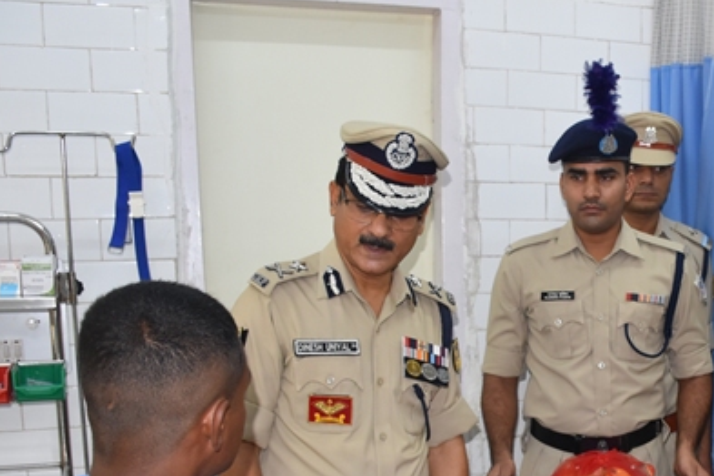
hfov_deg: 33.9
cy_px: 423
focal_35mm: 55
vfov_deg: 24.0
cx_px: 669
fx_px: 1091
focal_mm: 18
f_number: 4.5
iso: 800
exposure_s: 1/80
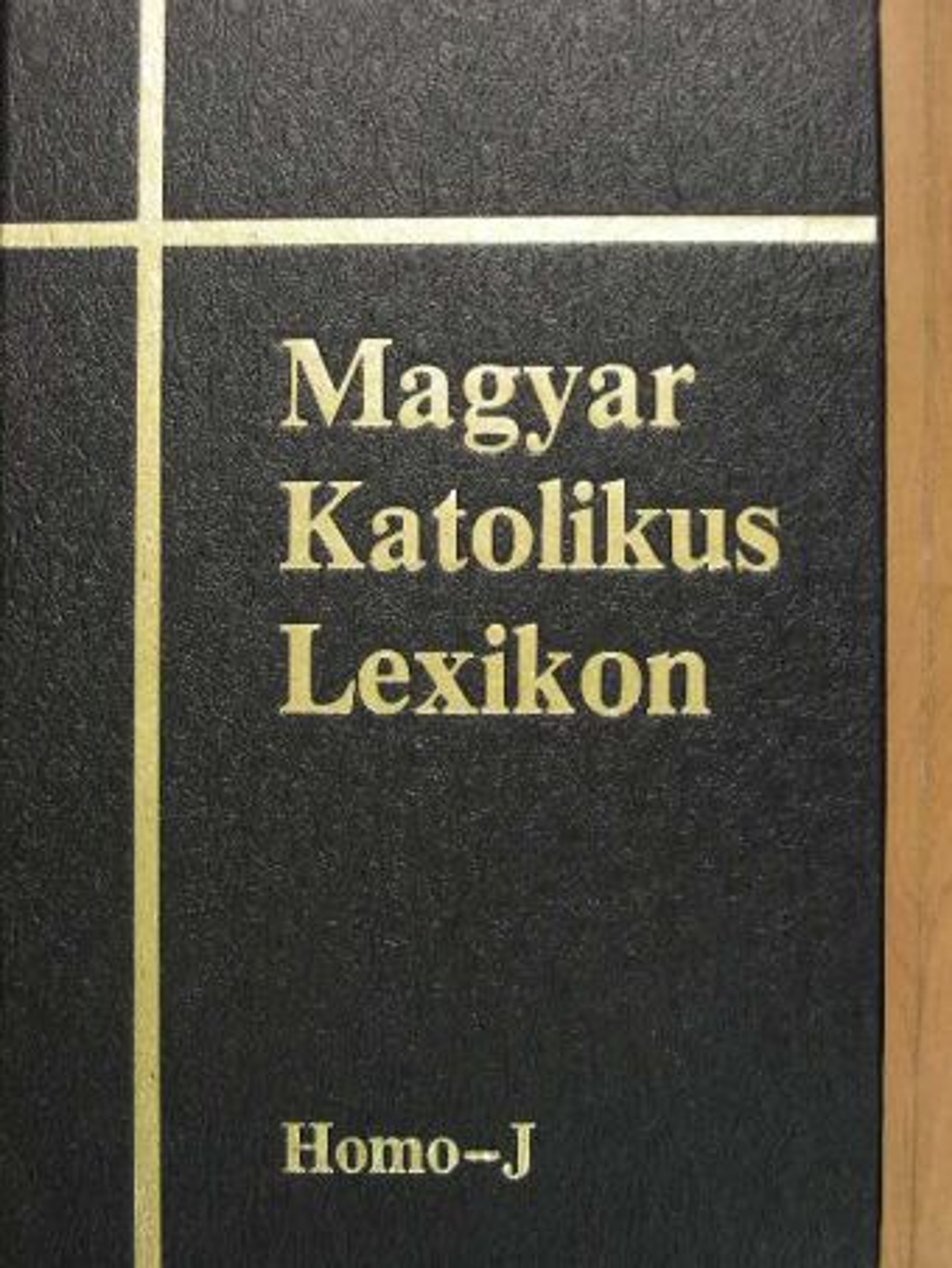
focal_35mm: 63
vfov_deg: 30.7
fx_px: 2309
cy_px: 634
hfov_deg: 23.3
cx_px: 476
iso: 100
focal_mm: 10.5
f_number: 3.5
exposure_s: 1/16.2
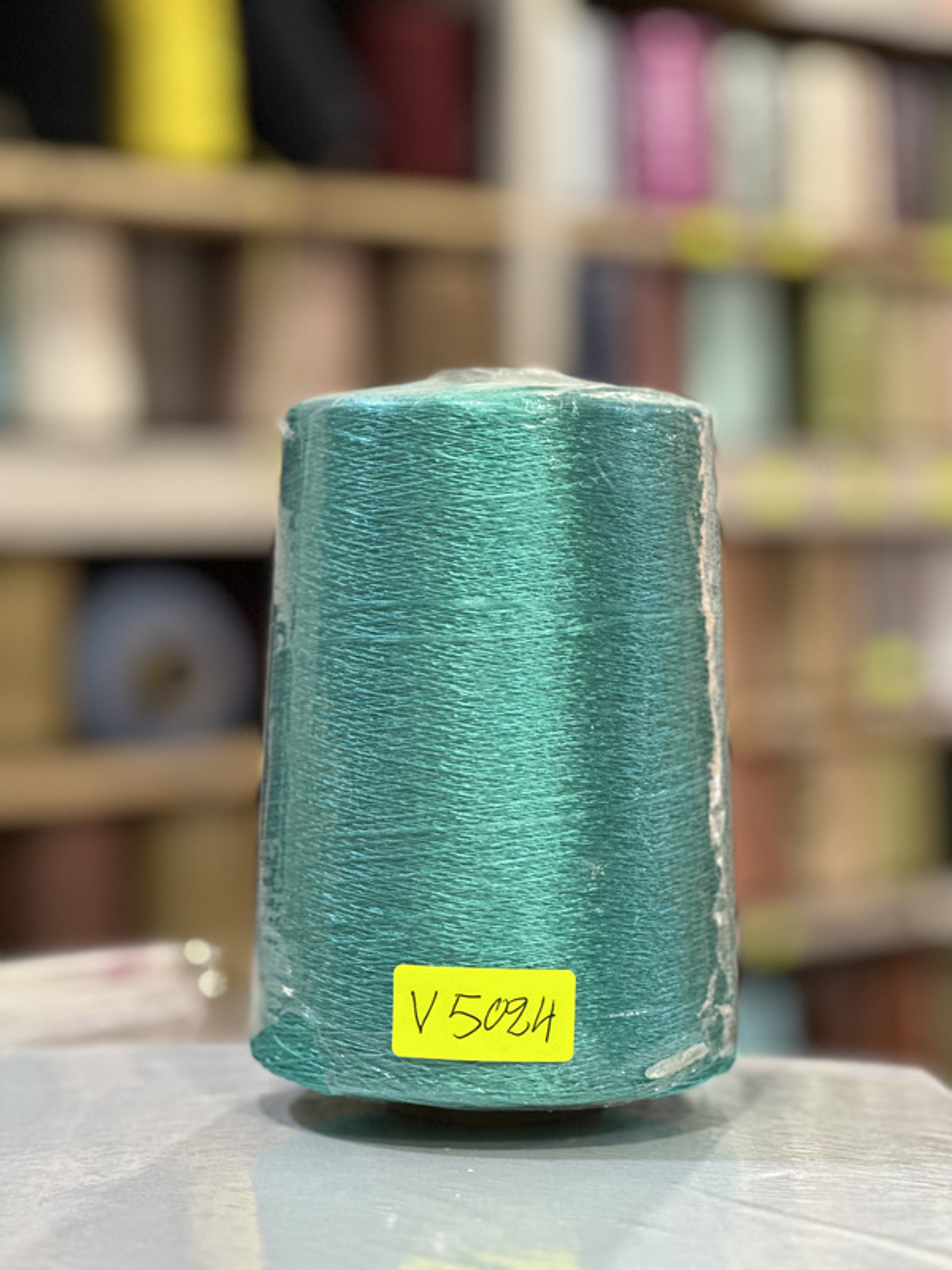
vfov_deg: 25.3
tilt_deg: -1.7
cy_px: 635
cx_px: 476
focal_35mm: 77
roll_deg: -0.1
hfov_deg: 19.1
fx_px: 2824
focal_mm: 9
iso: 160
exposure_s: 1/33
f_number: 2.8
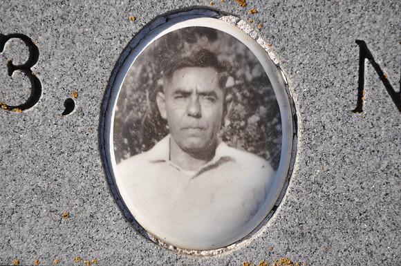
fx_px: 1752
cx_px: 200
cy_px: 133
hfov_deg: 13.1
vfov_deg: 8.7
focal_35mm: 158
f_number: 9
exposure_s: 1/320
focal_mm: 105
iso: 200
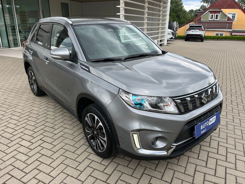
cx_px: 122
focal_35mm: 26
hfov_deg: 67.3
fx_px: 184
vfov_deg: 53.1
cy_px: 92
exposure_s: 1/710
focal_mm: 5.1
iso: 50
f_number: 1.6
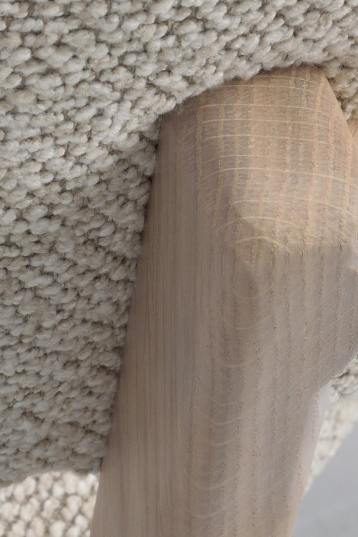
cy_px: 493
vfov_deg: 8.0
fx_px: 3818
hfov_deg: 5.4
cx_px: 38
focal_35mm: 256
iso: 100
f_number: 16
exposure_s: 1/125
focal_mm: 50
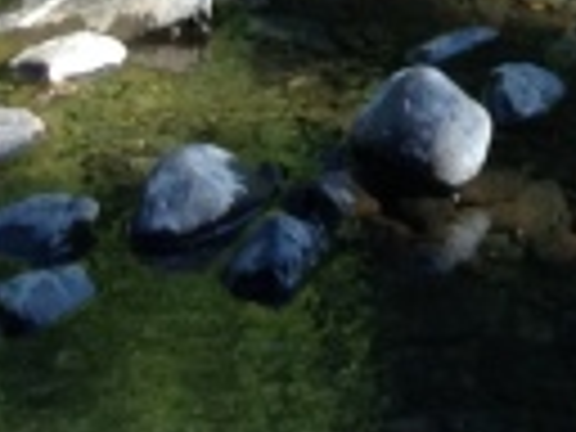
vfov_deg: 5.1
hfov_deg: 7.0
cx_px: 788
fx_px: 4642
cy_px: -720
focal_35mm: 279
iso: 50
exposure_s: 1/194
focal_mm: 4.28
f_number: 2.4
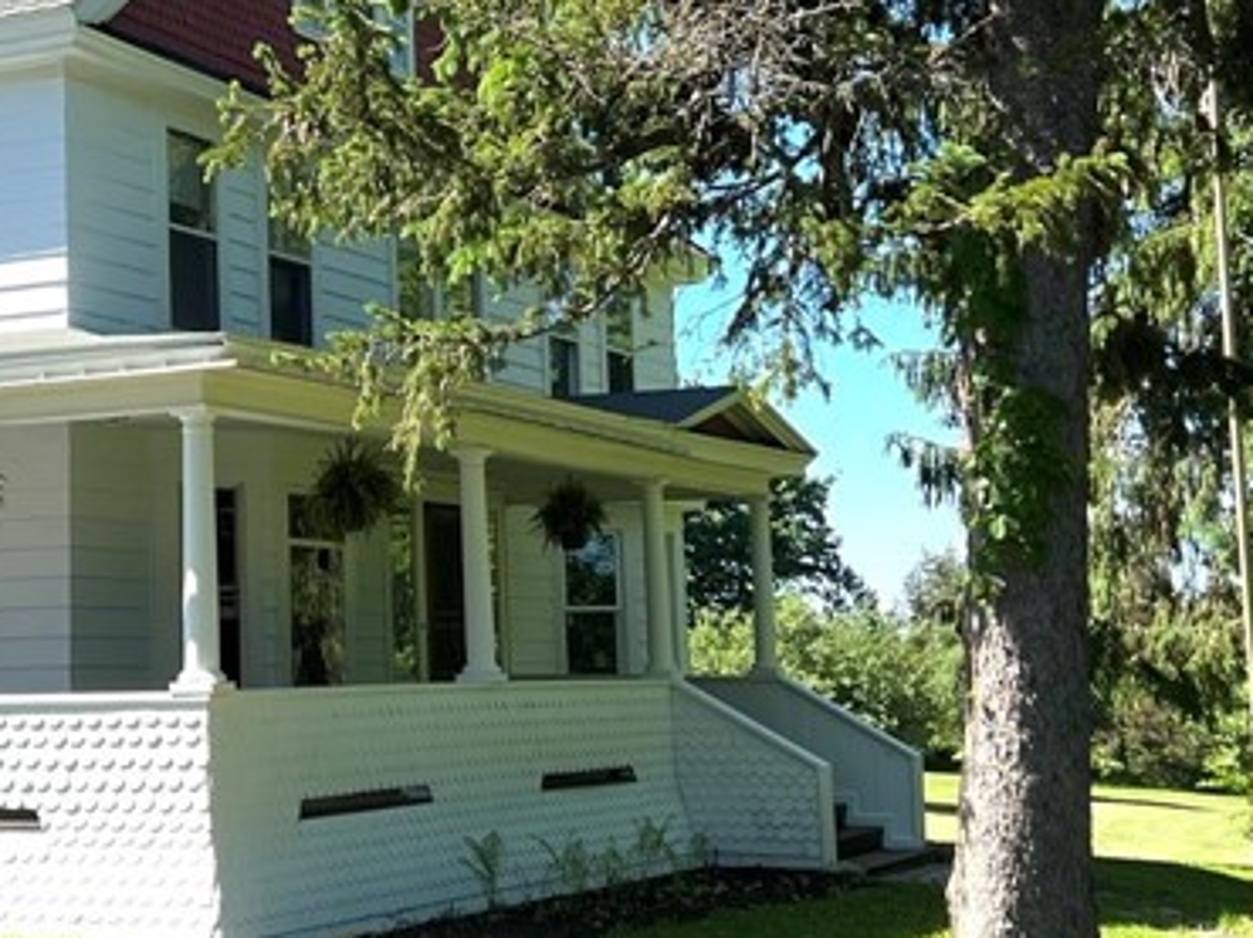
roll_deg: +0.6
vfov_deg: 20.4
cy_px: 400
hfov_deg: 26.5
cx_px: 247
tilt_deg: +5.7
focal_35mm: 72
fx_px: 2605
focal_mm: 5.7
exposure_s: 1/2632
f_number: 1.5
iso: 50
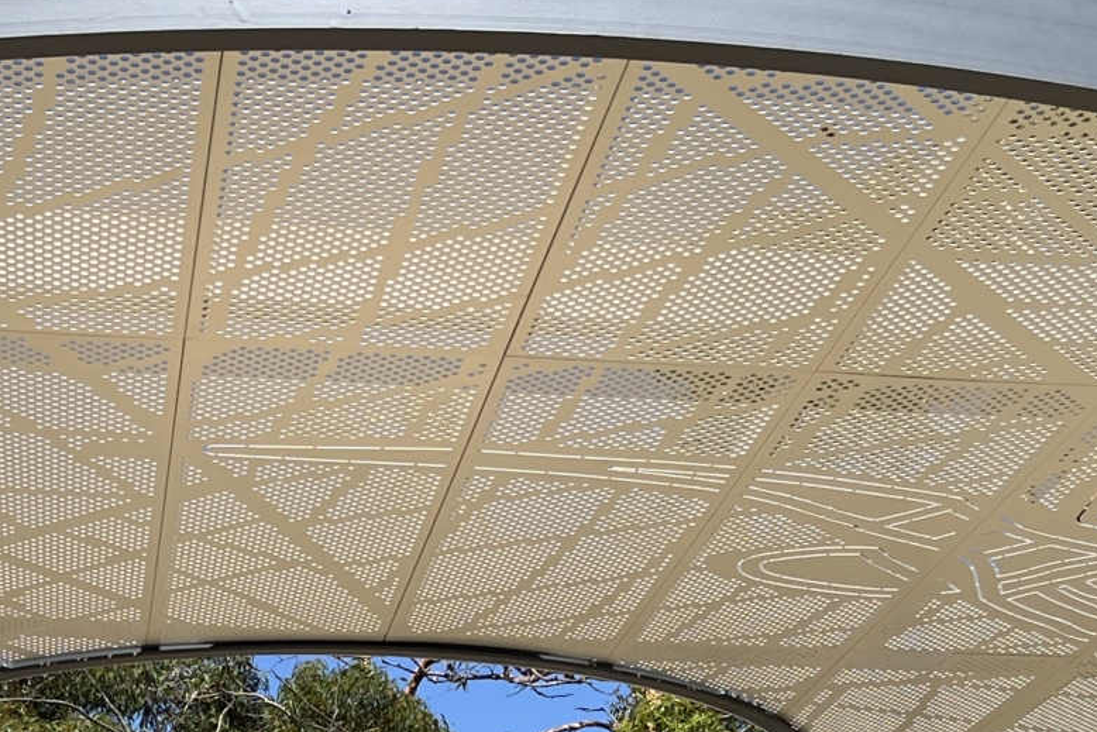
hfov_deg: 22.8
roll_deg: -0.3
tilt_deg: +6.9
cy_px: 905
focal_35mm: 89
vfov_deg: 14.8
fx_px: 2712
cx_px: 382
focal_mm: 5.1
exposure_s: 1/3876
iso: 50
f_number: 1.6
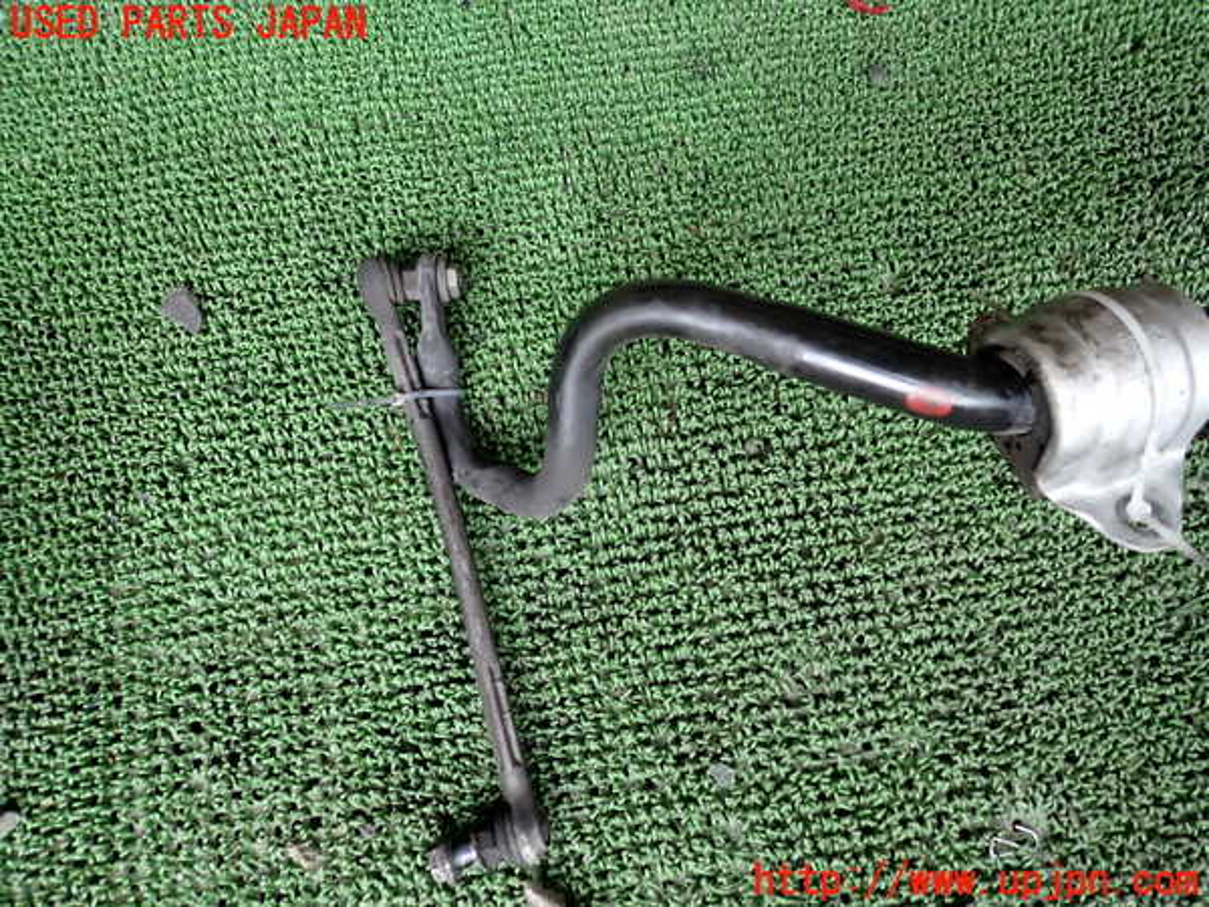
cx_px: 604
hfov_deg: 69.4
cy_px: 454
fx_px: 873
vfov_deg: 54.9
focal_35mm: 25
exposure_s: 1/60
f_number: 2
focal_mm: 4.5
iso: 400
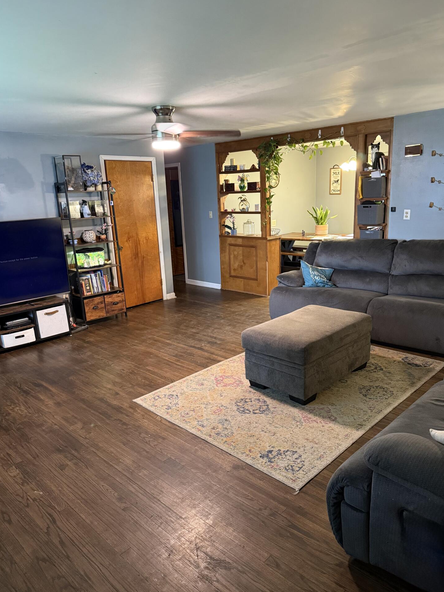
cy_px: 298
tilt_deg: -13.3
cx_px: 220
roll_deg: +2.0
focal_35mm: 25
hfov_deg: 54.9
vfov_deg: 69.4
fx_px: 428
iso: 640
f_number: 1.78
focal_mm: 6.76
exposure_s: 1/40
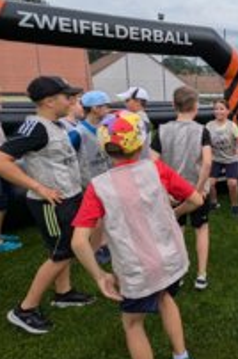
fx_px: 328
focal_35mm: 33
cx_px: 268
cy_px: 160
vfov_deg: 57.2
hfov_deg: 34.0
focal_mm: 2.35
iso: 48
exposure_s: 1/369
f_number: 2.2
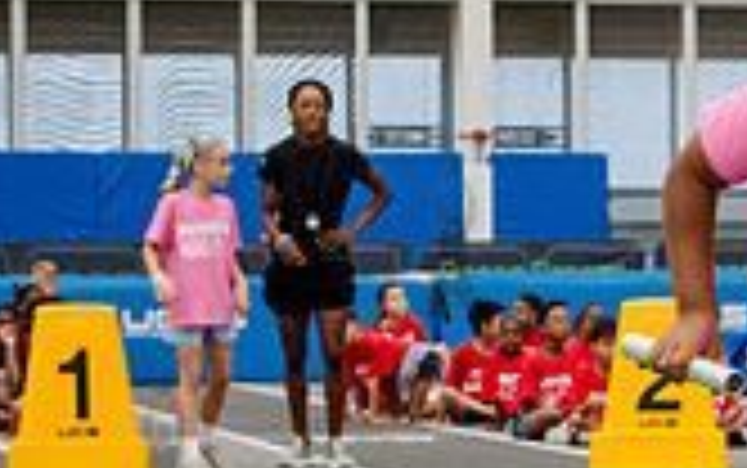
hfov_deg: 9.6
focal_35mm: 213
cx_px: 1030
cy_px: 452
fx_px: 4339
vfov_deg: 6.2
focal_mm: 50
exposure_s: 1/1000
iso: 6400
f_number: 4
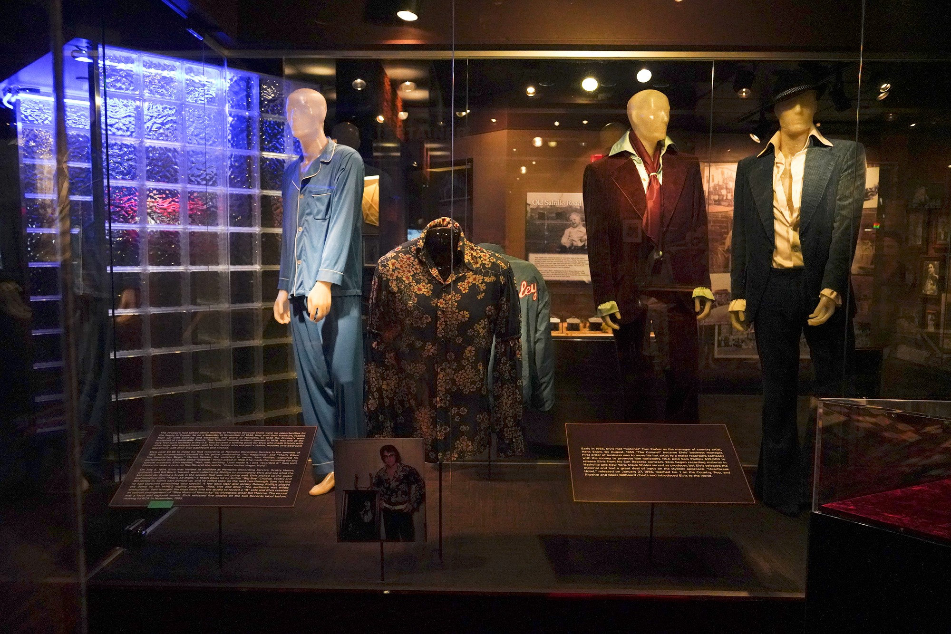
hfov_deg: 65.5
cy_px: 317
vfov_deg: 46.4
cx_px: 476
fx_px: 740
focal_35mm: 28
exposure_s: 1/100
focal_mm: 28
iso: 10000
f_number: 5
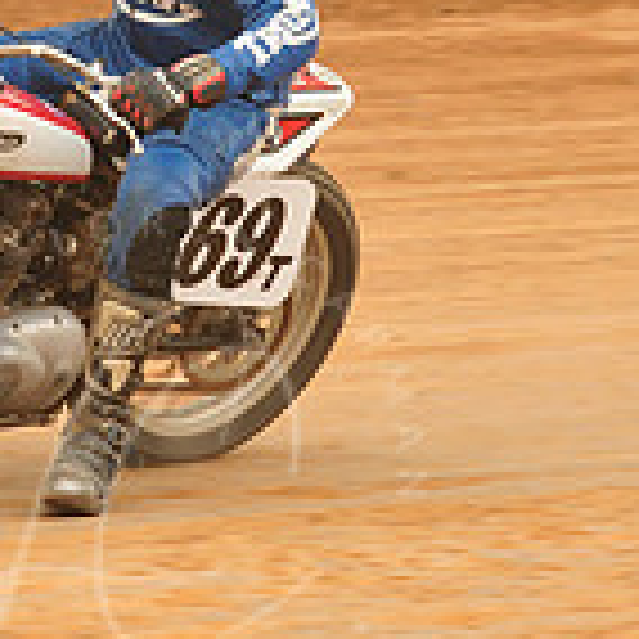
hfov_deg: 3.5
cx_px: 153
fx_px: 10505
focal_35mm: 503
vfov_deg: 3.5
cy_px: 63
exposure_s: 1/400
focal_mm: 145
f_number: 9
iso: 800
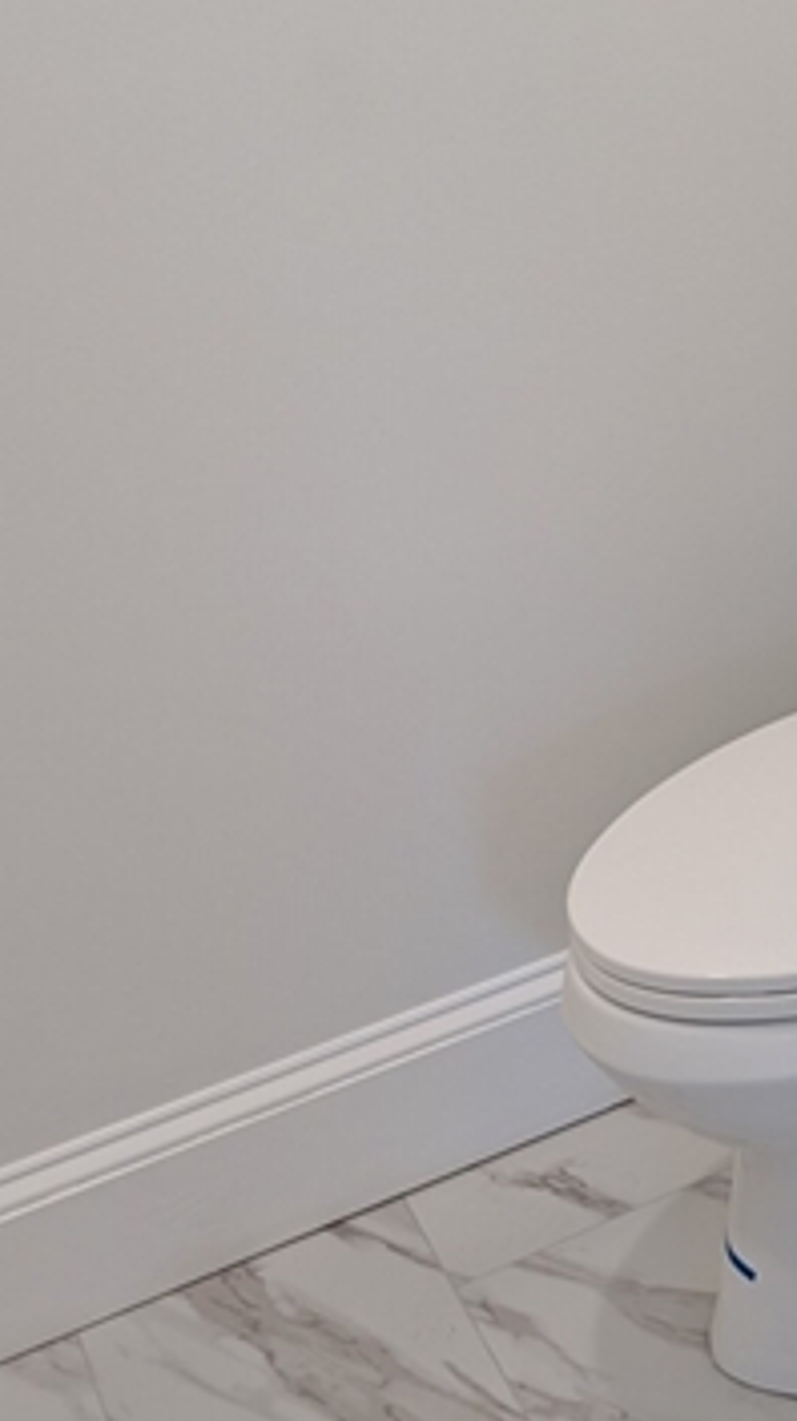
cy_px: 986
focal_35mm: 57
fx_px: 2146
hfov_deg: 19.5
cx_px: 1010
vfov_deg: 36.1
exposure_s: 1/60
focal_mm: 6.9
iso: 78
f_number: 1.68
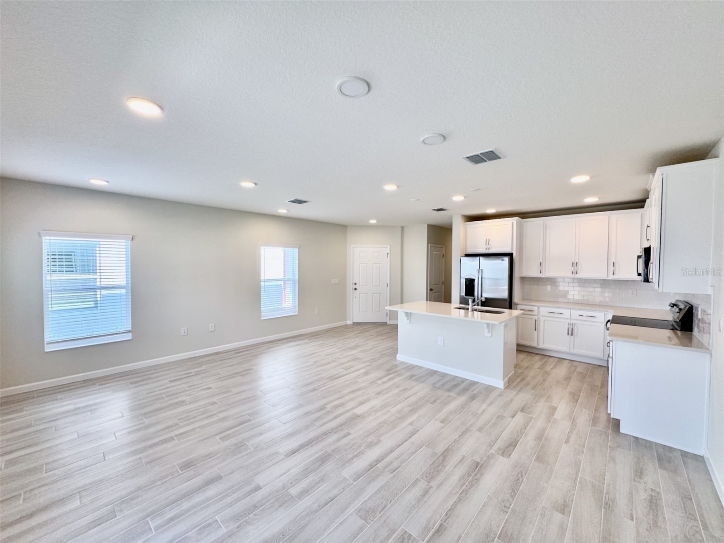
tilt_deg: -2.0
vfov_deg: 85.7
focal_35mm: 14
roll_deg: -0.4
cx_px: 362
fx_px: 293
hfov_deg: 102.1
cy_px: 272
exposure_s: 1/120
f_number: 2.2
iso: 80
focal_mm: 2.22
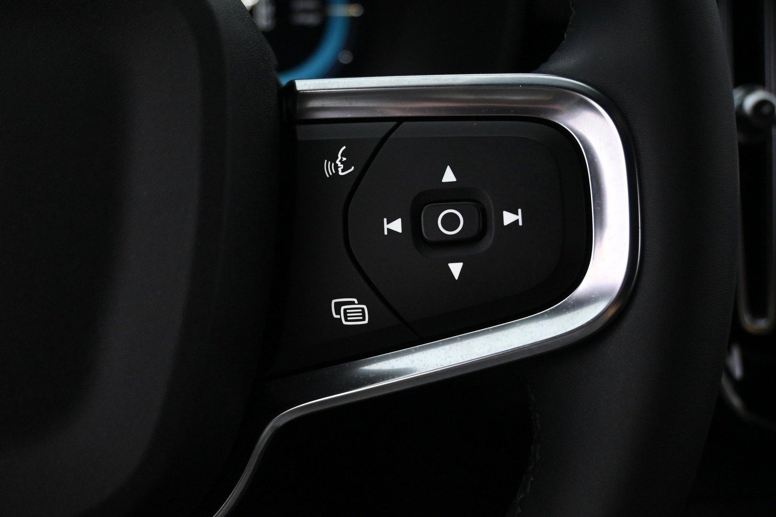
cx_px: 388
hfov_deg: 48.7
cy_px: 258
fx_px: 857
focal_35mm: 40
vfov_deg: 33.6
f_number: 4.5
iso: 2500
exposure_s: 1/40
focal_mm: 26.5
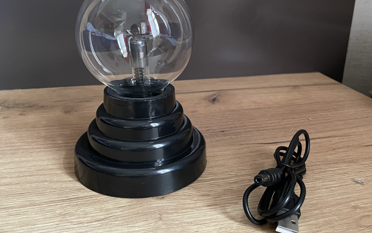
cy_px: 99
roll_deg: -1.1
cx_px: 187
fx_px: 365
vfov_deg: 35.3
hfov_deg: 54.0
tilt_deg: -20.6
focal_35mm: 36
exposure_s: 1/25
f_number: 1.6
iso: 640
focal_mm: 4.2
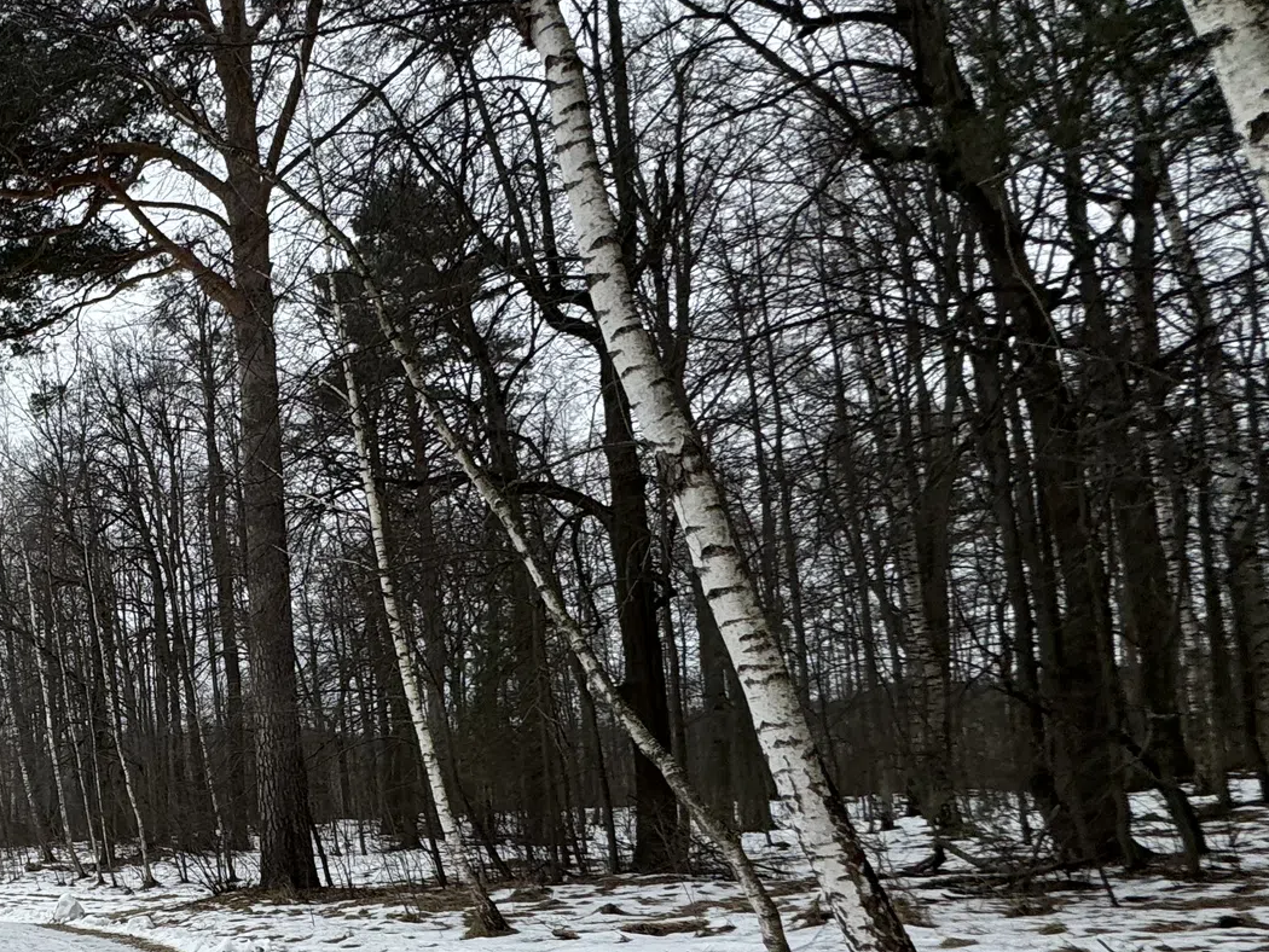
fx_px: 1173
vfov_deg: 42.3
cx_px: -83
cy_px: 751
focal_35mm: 32
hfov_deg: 45.0
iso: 40
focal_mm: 2.22
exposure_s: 1/224
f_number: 2.2
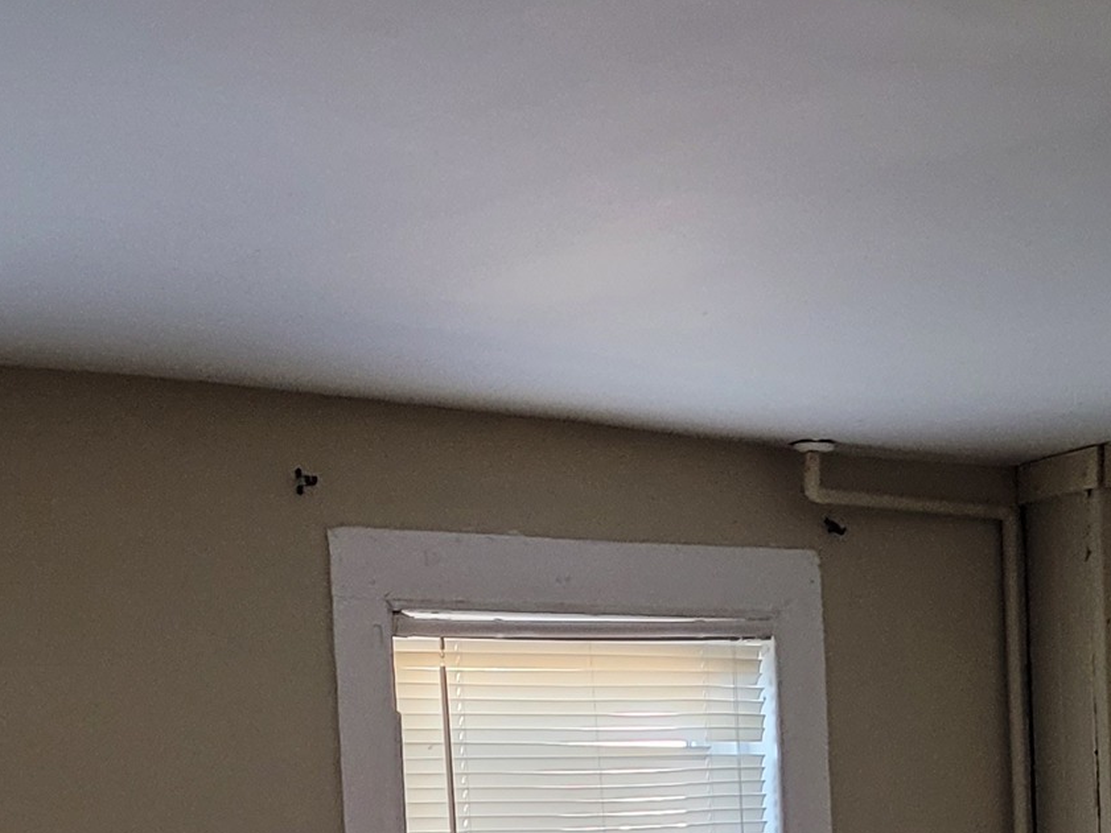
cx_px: 439
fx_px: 3049
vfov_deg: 14.6
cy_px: 1221
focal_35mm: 95
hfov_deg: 20.6
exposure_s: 1/120
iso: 250
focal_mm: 5.4
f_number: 1.8
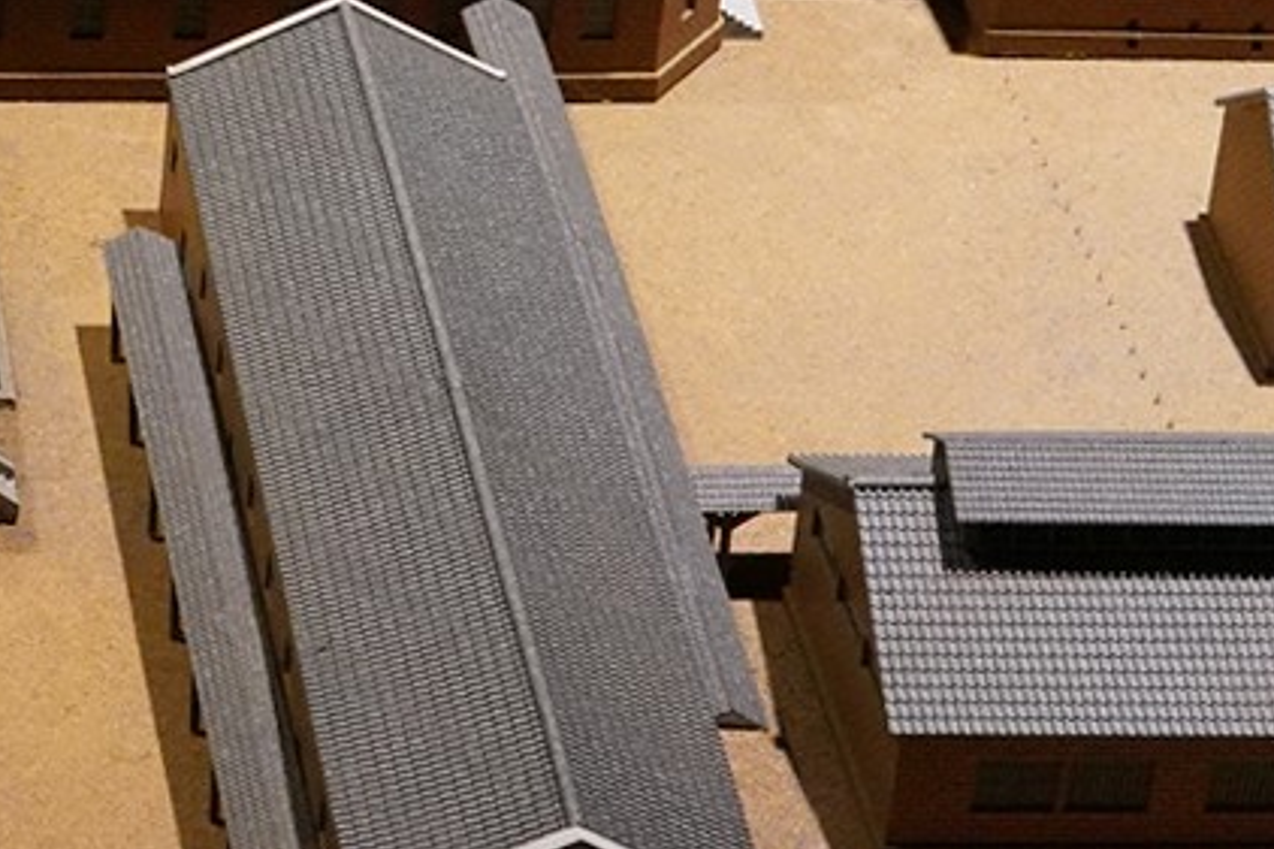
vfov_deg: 8.1
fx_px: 5872
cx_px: -764
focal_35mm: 166
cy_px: -326
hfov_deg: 11.7
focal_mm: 35
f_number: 8
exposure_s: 1/80
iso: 6400
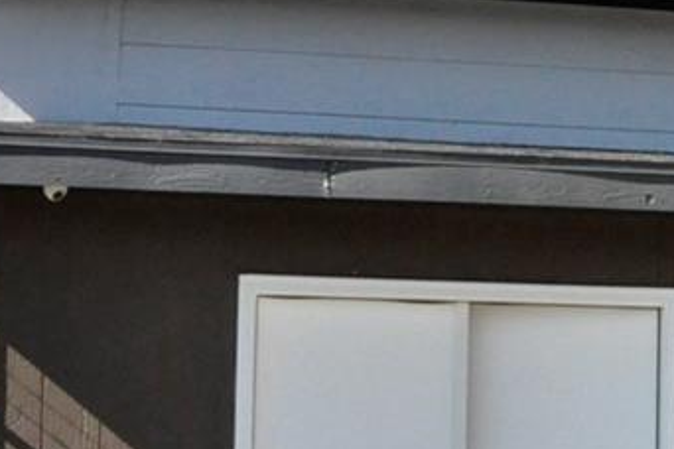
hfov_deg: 14.7
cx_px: 1108
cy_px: 246
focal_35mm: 126
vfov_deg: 10.9
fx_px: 2359
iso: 2000
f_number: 14
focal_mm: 18
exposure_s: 1/800
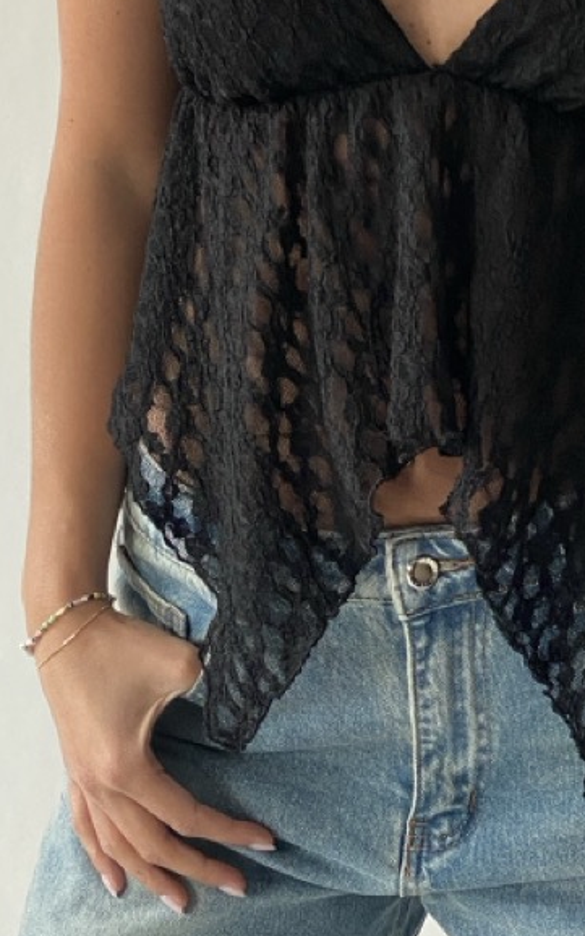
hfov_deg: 10.7
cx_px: 476
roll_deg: -1.1
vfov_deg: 17.1
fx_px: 3114
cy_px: 325
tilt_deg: -11.4
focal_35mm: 122
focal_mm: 6
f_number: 2
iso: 64
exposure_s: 1/121
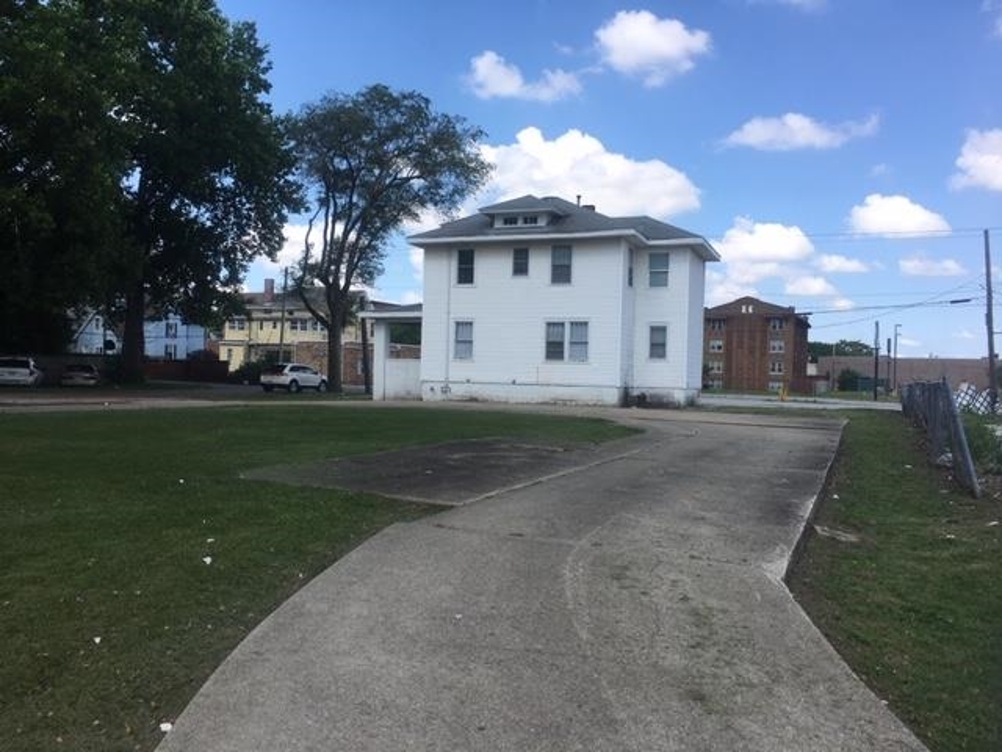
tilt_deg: +1.3
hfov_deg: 61.7
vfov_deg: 48.2
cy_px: 376
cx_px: 501
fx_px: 839
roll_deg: -1.1
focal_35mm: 29
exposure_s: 1/1304
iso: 25
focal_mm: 4.15
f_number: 2.2
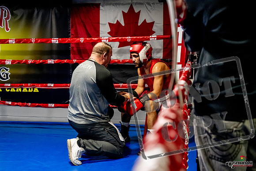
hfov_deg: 38.2
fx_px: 370
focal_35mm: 52
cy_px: 86
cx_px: 128
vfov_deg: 26.0
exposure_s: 1/800
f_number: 2.8
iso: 5000
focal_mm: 35
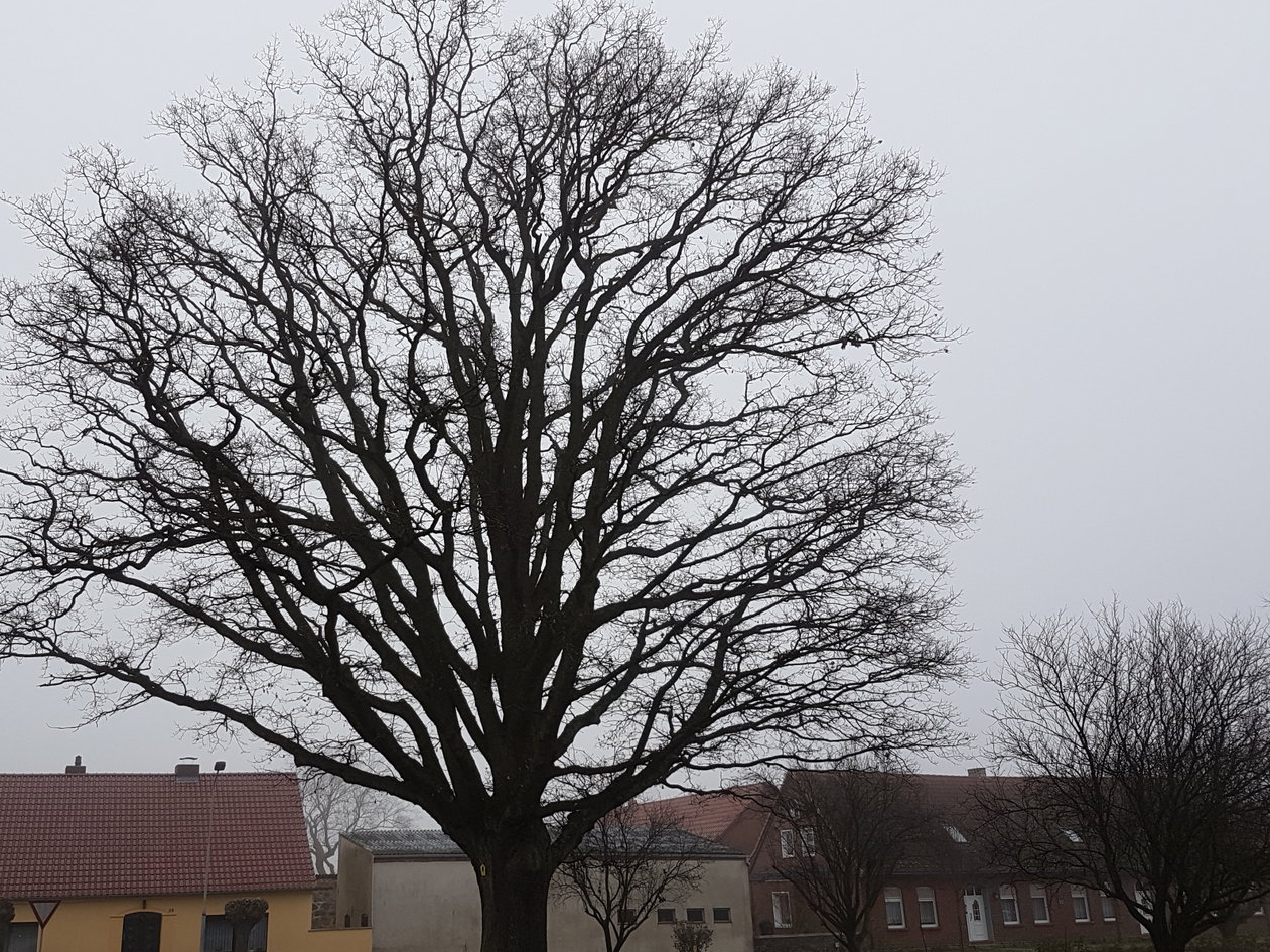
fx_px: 1210
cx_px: 549
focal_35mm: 33
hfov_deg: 55.2
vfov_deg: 42.9
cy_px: 511
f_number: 1.7
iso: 40
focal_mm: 4.2
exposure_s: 1/253
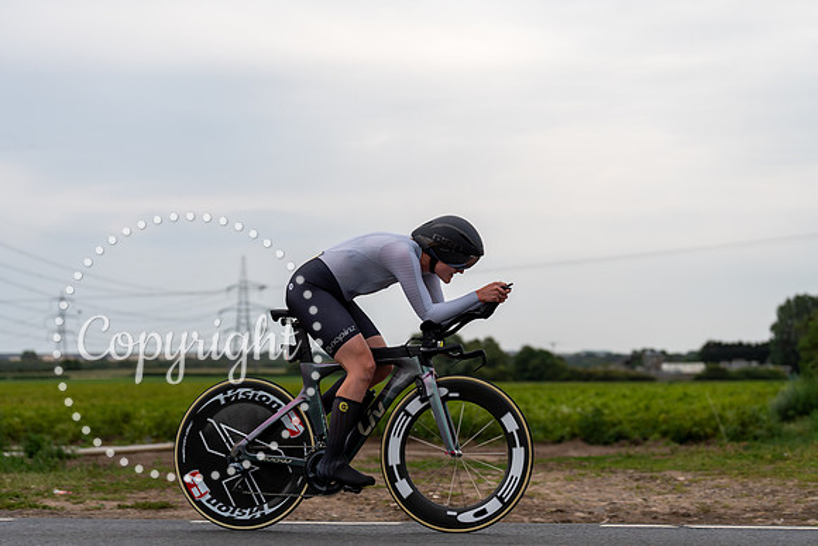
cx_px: 409
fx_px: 1730
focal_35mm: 76
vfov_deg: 17.9
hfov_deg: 26.6
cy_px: 273
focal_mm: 74
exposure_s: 1/1000
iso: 500
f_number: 3.2
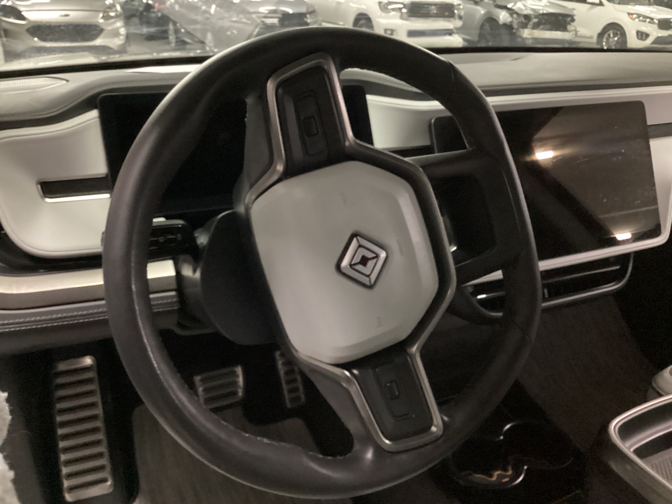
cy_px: 252
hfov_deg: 58.4
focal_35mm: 31
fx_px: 602
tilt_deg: -24.4
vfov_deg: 45.4
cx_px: 336
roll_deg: -1.6
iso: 800
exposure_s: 1/17
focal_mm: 3.3
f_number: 2.4
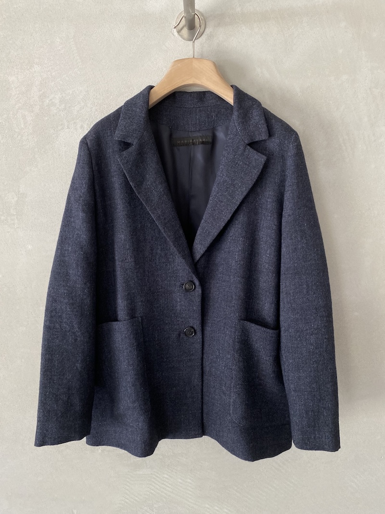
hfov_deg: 53.1
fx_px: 386
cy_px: 257
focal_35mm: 26
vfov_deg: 67.3
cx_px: 192
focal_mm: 4.25
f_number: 1.8
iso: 125
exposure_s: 1/101
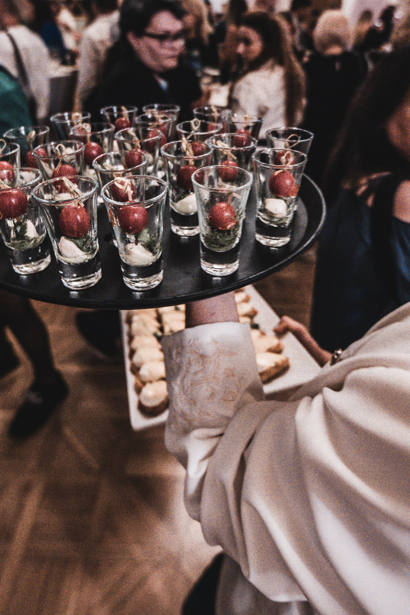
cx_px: 205
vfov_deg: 69.3
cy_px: 200
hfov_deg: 51.3
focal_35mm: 25
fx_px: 427
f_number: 2.8
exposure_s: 1/125
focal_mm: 15
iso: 3200
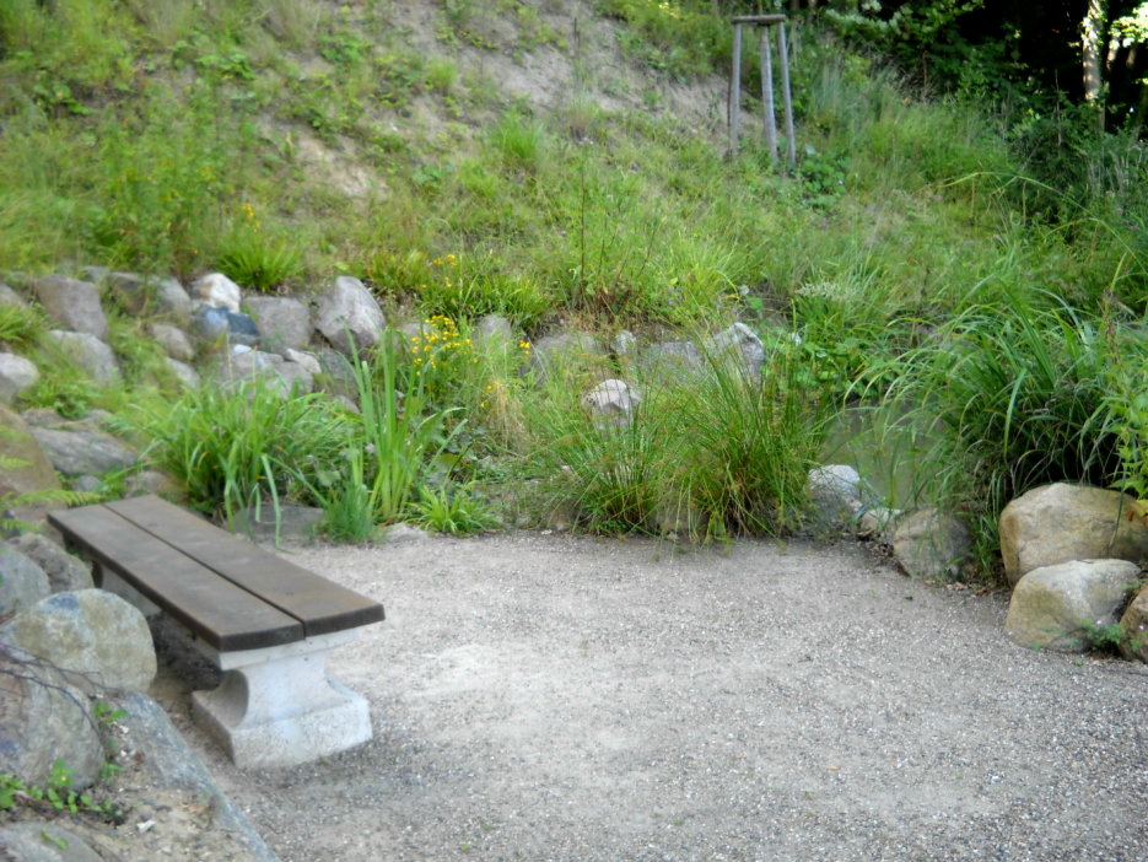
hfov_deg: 45.8
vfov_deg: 35.2
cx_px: 574
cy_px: 431
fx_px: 1360
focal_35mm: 41
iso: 91
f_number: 3.1
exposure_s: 1/60
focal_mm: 6.72
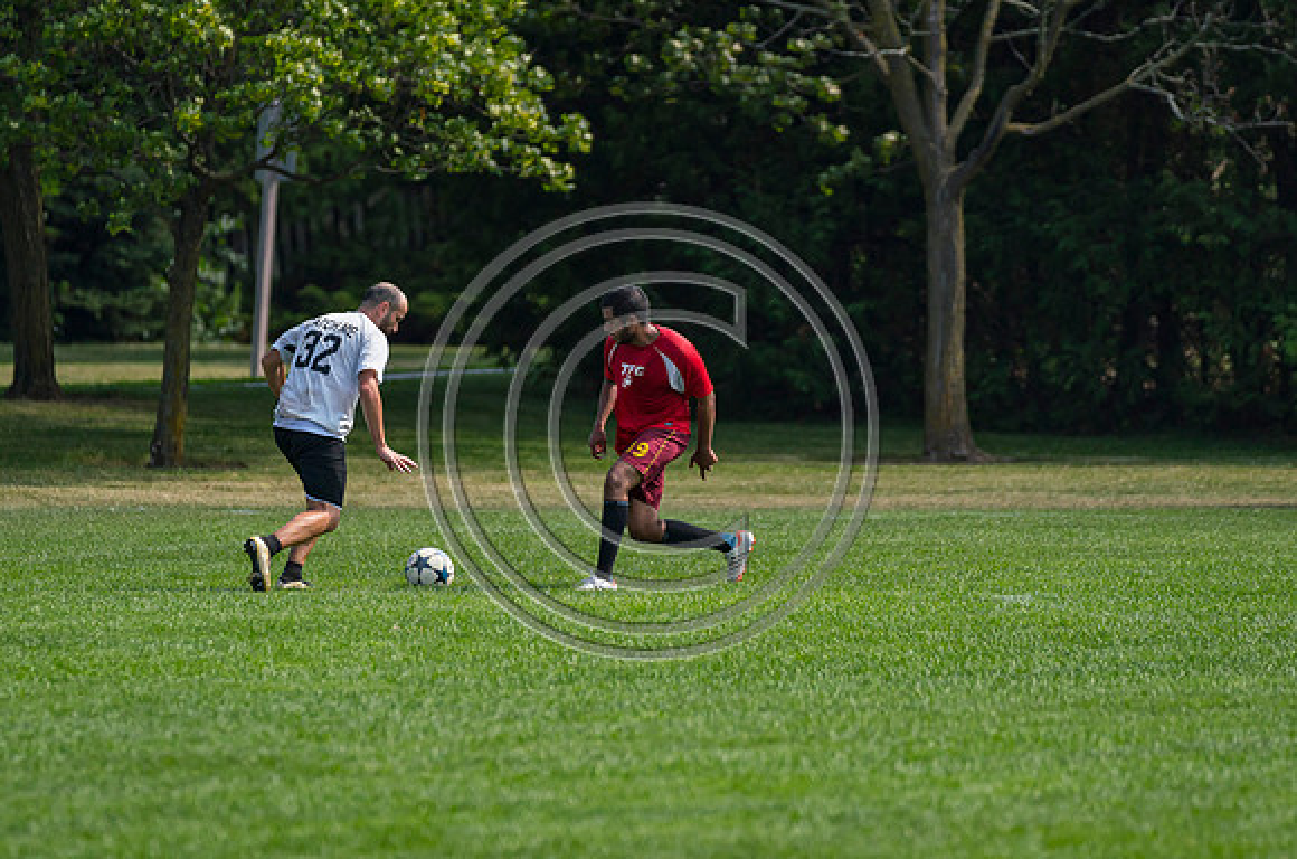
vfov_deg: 3.7
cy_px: 424
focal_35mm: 366
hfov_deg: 5.6
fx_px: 13169
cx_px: 613
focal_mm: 200
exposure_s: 1/4000
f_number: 2.8
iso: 400
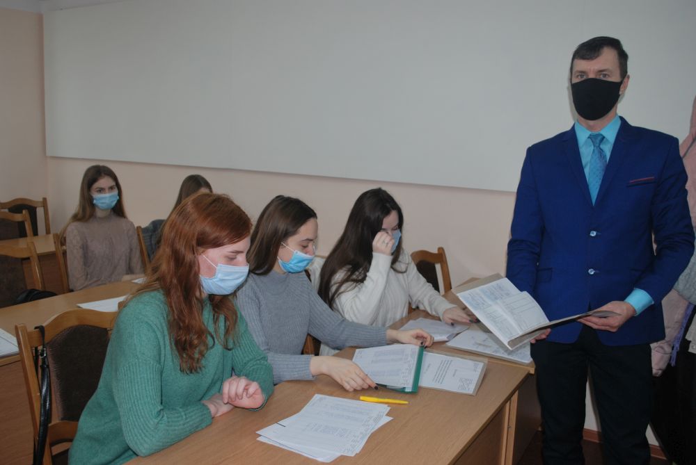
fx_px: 639
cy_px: 232
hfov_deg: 57.2
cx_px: 348
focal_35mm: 33
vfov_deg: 40.1
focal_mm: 22
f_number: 4
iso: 200
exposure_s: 1/60
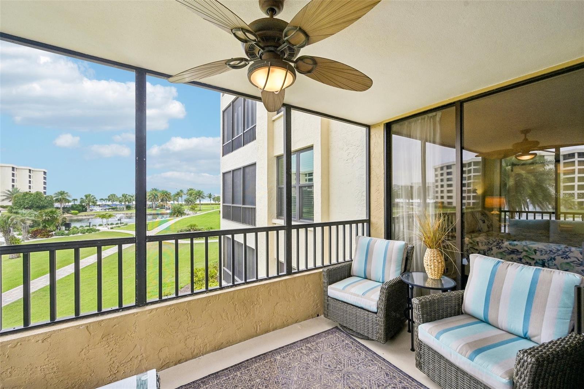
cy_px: 194
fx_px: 227
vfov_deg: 81.2
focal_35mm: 14
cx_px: 292
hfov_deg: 104.3
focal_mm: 14
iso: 400
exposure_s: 1/320
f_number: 8
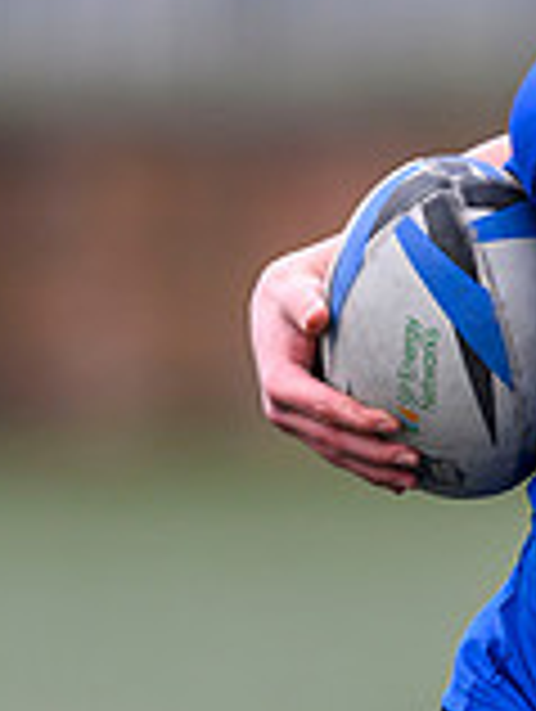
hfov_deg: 0.7
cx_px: 935
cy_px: 615
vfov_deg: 0.9
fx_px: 43095
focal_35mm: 2093
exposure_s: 1/1600
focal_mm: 400
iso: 500
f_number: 3.5
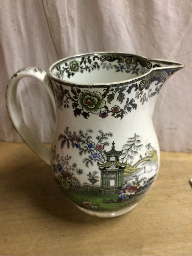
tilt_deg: -34.4
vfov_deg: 61.7
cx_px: 96
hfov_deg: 48.2
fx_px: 214
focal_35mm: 29
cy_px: 128
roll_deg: +2.2
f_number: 2.2
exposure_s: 1/17
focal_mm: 4.15
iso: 320
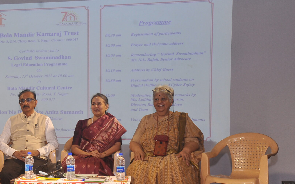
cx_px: 61
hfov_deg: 30.8
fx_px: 523
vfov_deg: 20.0
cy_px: 119
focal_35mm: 65
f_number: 5.6
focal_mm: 40
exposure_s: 1/125
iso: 1000
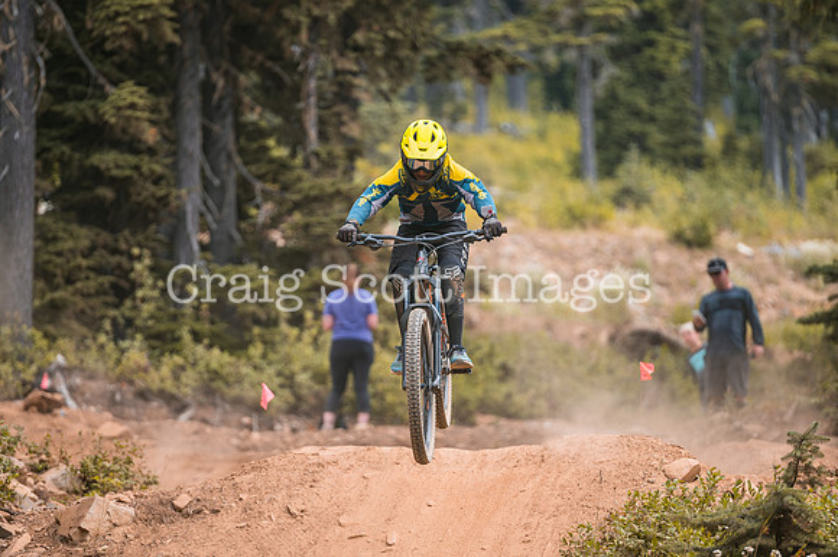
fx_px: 5275
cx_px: 419
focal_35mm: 227
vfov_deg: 6.1
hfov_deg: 9.1
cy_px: 316
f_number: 2.8
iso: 360
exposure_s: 1/1600
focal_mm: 200
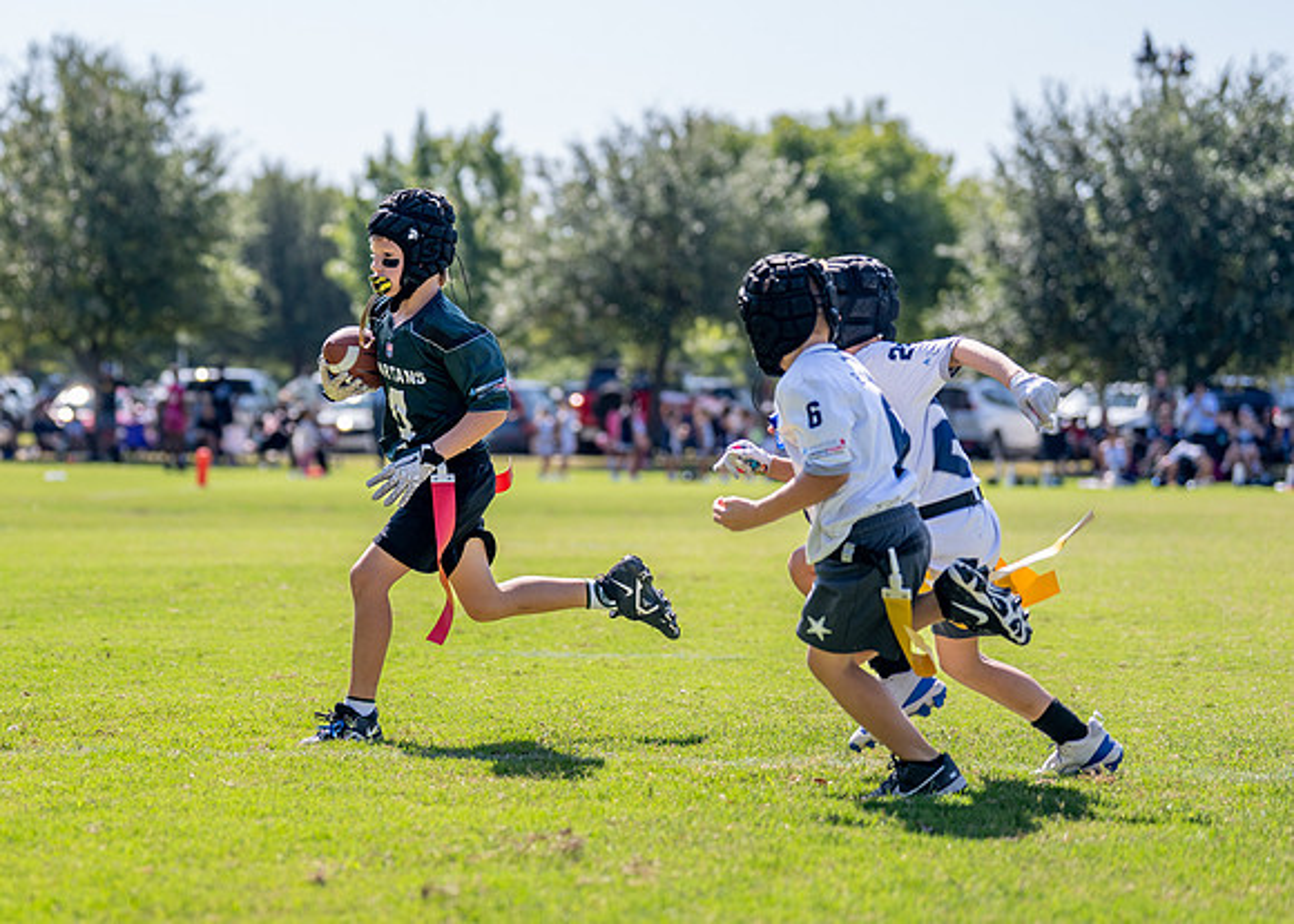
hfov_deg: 16.6
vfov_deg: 11.9
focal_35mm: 121
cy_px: 392
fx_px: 4431
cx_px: 425
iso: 200
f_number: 2.8
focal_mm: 88
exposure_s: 1/2500
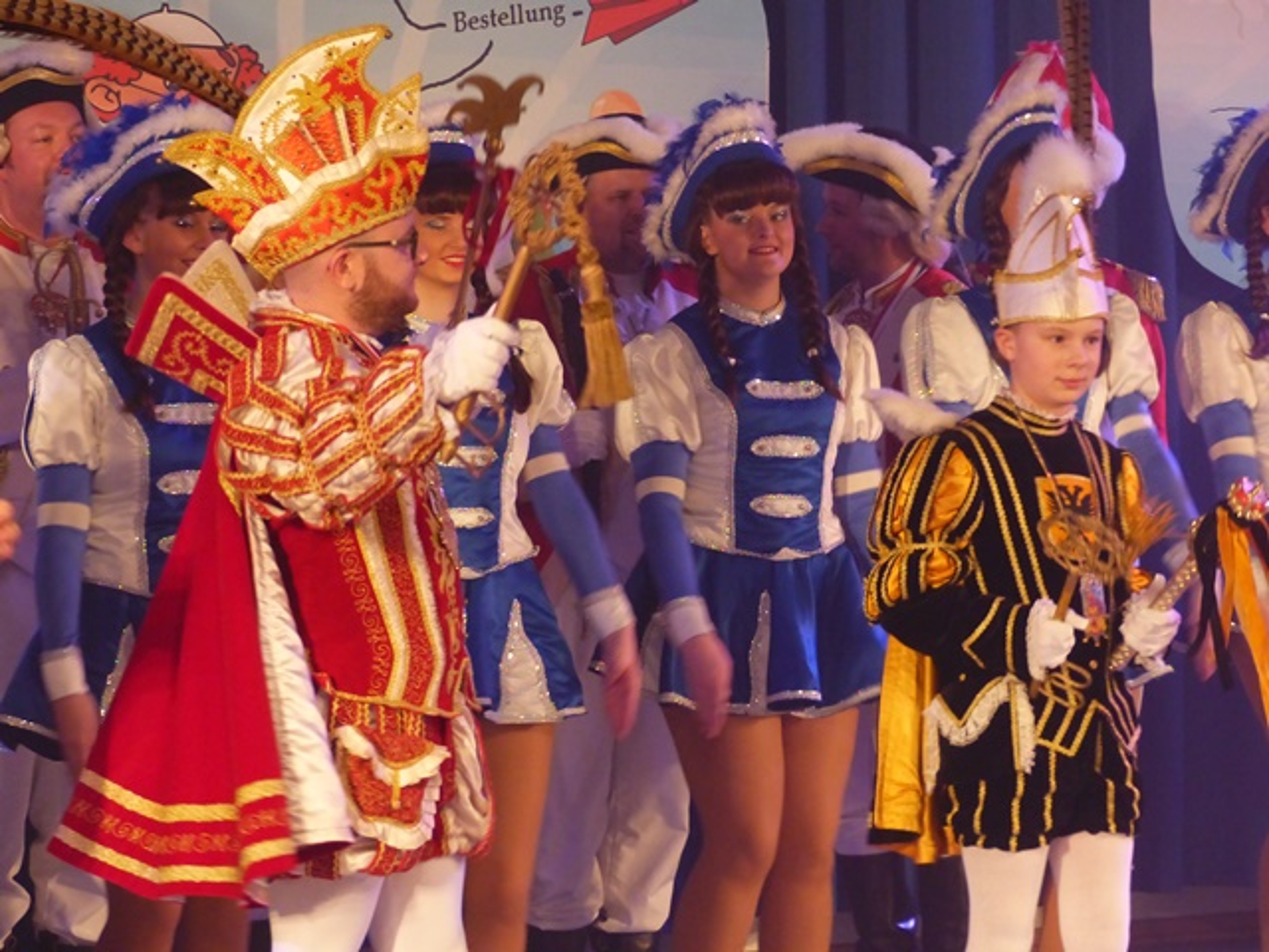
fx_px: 4619
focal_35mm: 126
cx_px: 634
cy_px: 476
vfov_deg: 11.8
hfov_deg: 15.6
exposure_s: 1/60
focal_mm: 22.6
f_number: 2.8
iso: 500
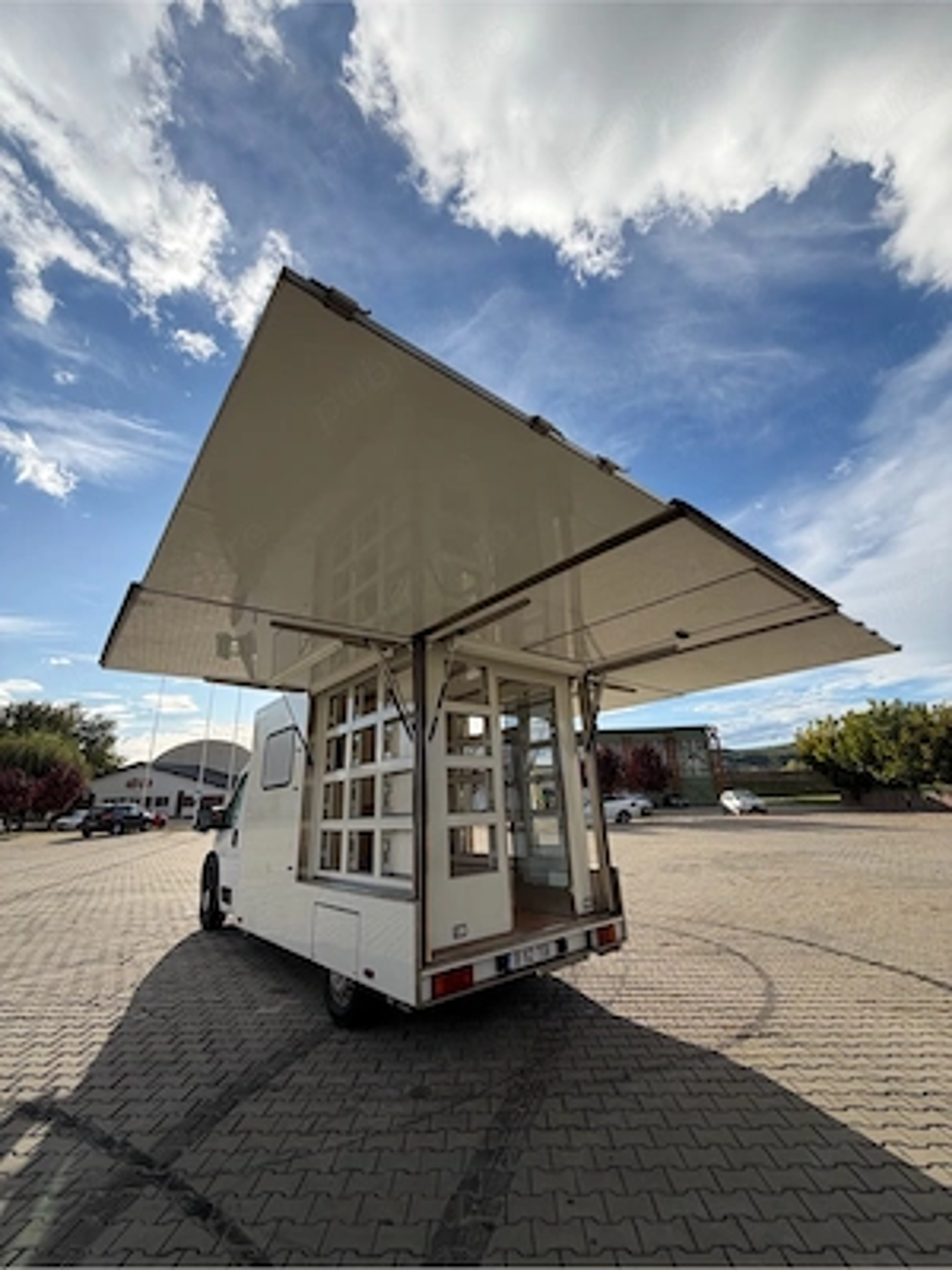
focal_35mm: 14
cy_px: 635
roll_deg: +1.4
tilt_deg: +17.4
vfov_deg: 102.1
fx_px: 513
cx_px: 476
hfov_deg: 85.7
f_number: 2.2
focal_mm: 2.22
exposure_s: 1/799
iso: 20
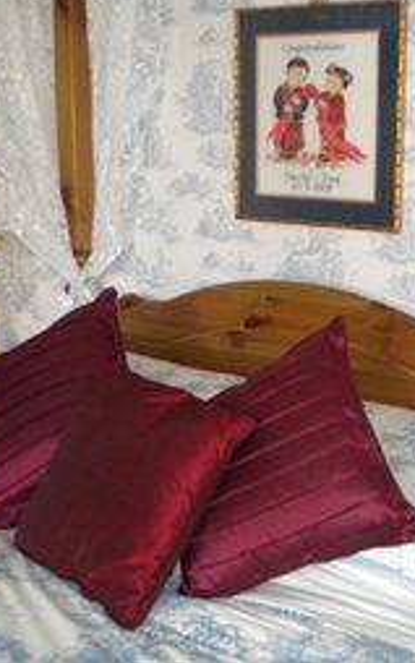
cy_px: 324
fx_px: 922
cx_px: 298
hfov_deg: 25.1
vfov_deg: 39.6
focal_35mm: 51
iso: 400
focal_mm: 6.3
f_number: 3.1
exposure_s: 1/30
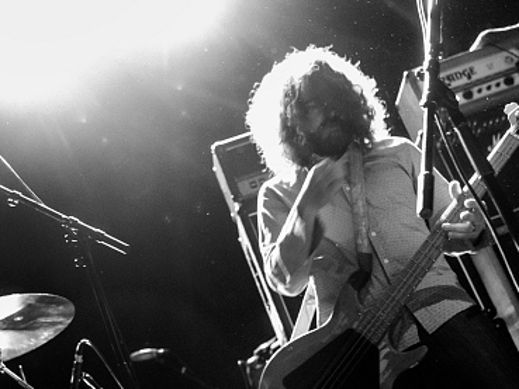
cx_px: 210
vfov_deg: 24.3
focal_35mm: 60
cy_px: 269
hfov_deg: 32.1
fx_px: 900
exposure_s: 1/80
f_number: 2.8
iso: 12800
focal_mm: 32
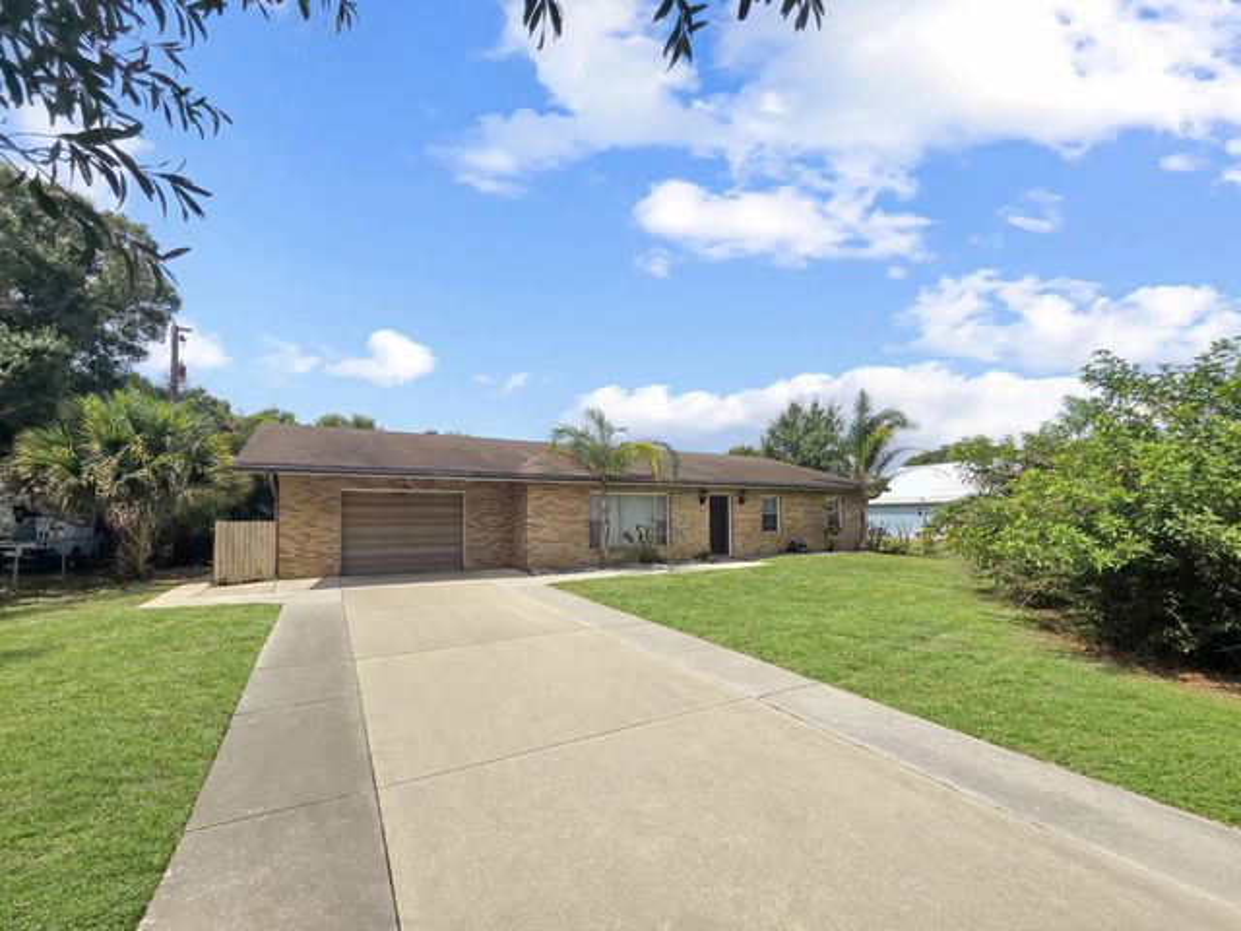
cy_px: 466
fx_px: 466
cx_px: 620
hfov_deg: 106.2
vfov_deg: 89.9
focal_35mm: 13
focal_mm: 2.2
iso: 50
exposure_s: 1/3194
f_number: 2.2
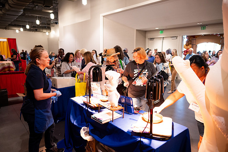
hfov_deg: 73.7
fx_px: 152
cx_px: 114
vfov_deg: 53.2
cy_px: 76
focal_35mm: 24
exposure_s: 1/200
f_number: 1.8
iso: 1250
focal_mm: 24
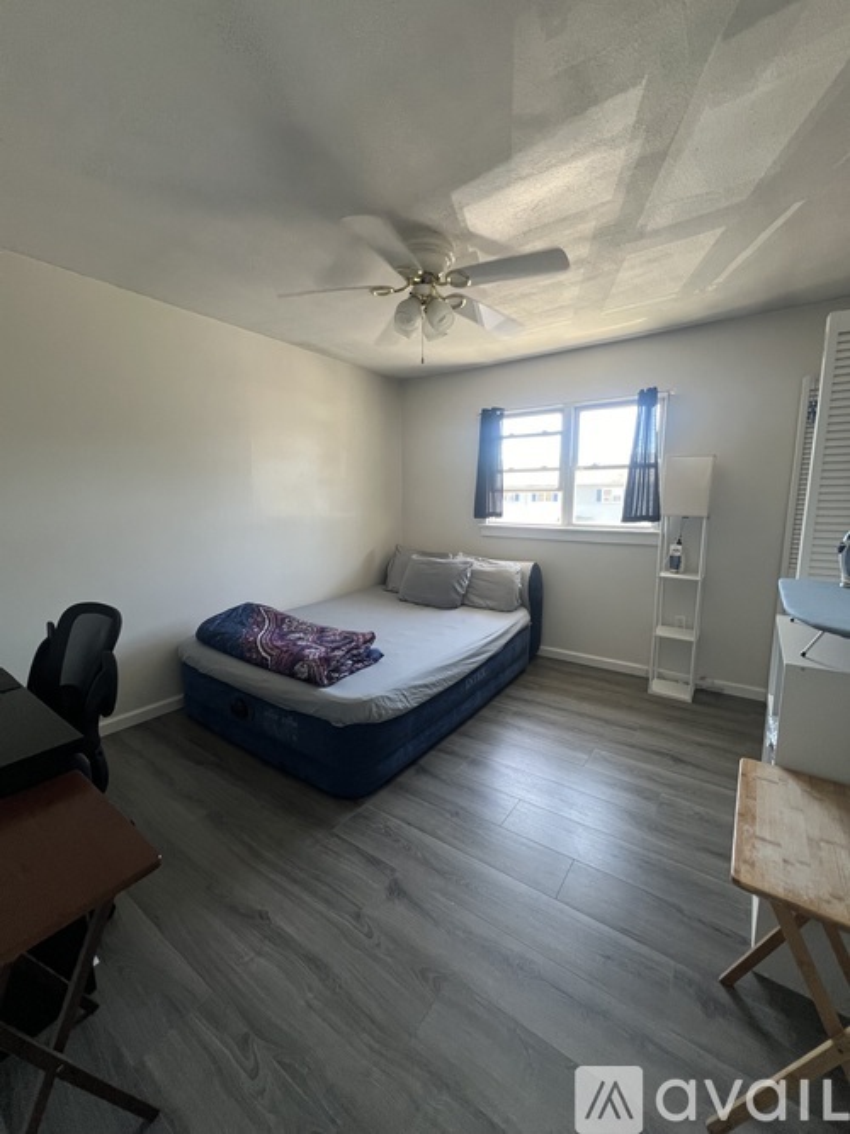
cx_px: 425
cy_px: 567
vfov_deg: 106.2
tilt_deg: -9.1
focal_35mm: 13
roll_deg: +0.6
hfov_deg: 89.9
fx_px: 426
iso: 160
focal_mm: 1.57
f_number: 1.8
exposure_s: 1/99
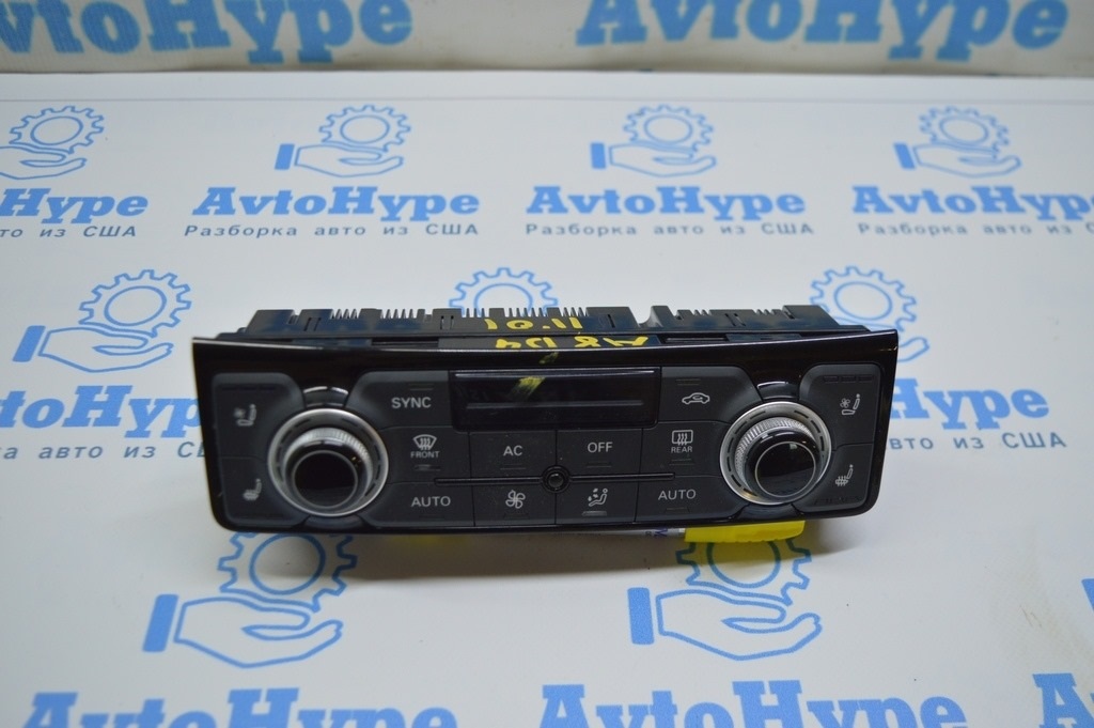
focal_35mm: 36
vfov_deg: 36.8
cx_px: 547
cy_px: 364
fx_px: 1093
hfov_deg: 53.2
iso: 400
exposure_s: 1/100
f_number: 4
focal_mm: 24
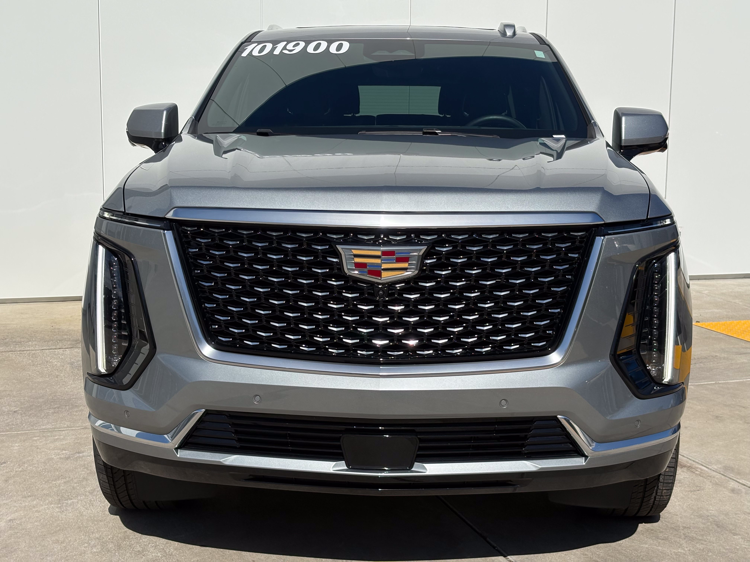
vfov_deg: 28.0
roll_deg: -1.6
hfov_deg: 36.8
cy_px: 281
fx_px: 1127
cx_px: 375
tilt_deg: -6.3
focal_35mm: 52
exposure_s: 1/4329
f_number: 1.6
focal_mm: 5.96
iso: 32
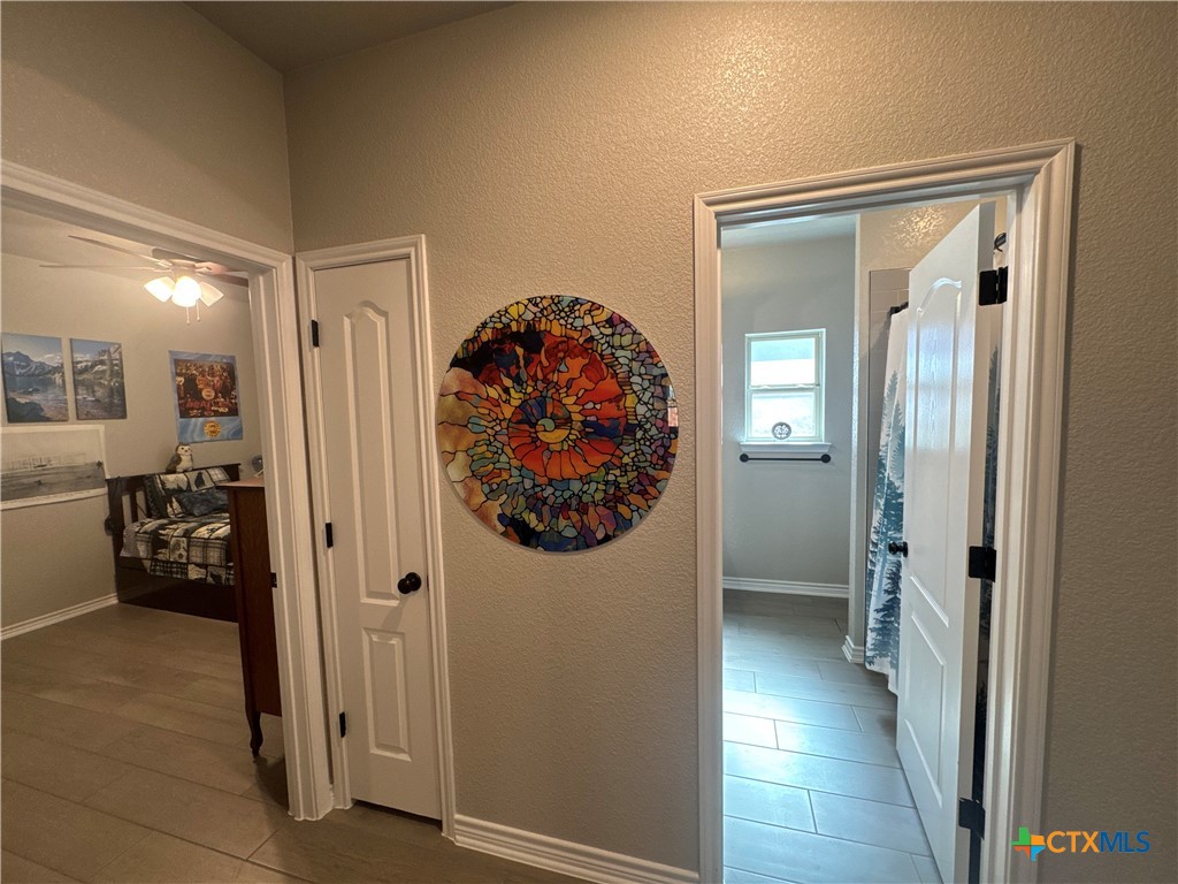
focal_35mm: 14
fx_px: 476
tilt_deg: -4.4
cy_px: 442
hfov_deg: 102.1
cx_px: 589
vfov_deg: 85.7
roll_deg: +1.5
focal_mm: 2.22
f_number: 2.2
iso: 160
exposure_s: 1/60
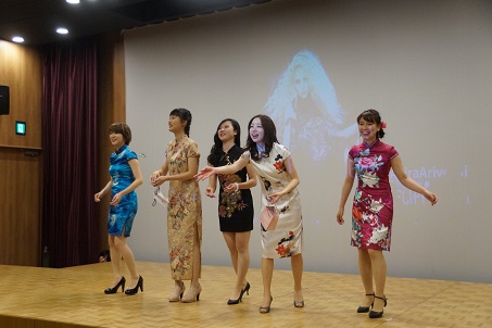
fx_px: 601
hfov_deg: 44.5
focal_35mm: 44
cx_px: 239
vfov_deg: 30.5
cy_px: 163
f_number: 4
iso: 2000
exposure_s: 1/160
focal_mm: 28
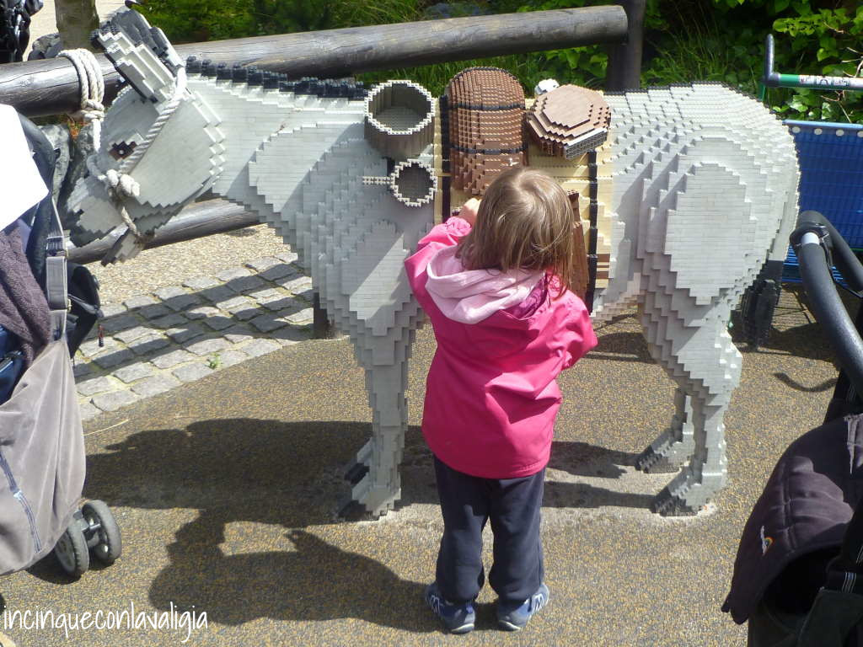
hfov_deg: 63.4
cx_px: 432
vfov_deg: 49.7
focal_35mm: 28
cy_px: 324
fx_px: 698
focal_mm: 5
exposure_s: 1/320
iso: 80
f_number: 3.3
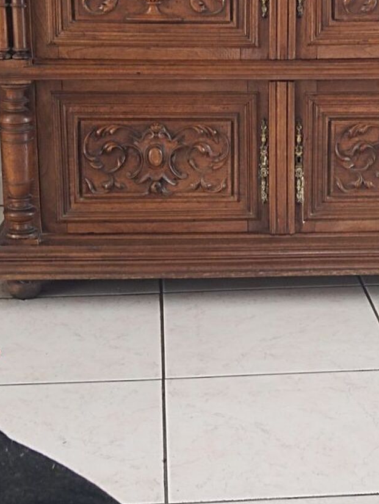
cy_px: 155
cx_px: 282
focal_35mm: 87
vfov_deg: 22.4
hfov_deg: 16.9
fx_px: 1269
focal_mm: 4.75
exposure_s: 1/33.3
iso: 467
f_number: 1.8
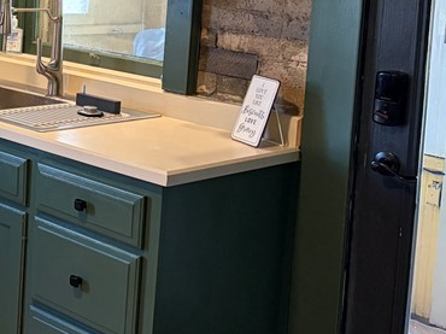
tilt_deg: -5.1
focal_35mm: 72
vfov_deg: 19.8
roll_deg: -1.9
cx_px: -106
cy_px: 5
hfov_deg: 24.2
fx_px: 927
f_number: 1.6
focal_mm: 5.96
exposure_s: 1/40
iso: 400
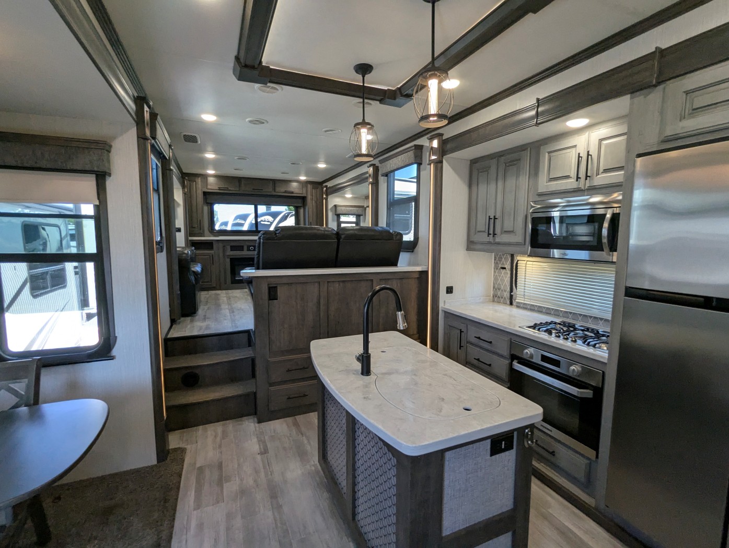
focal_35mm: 16
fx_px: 337
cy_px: 274
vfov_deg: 78.2
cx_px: 364
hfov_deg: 94.4
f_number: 2.2
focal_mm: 2.35
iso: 205
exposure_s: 1/100
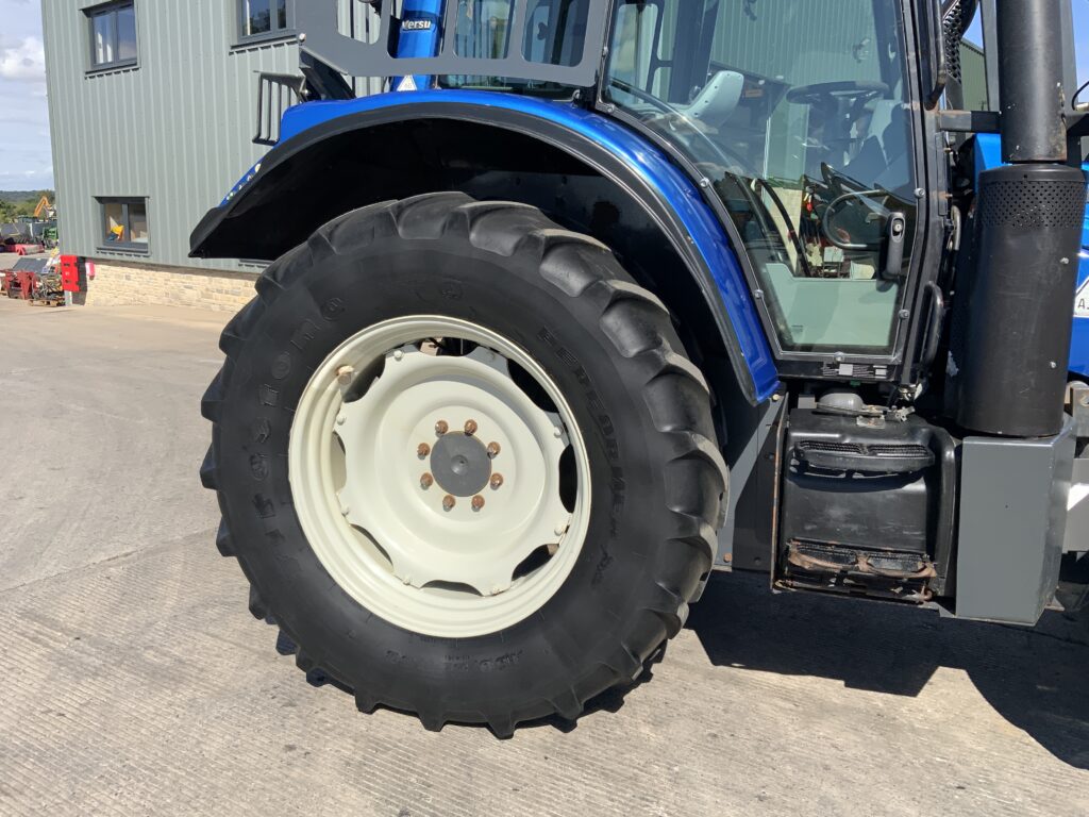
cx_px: 544
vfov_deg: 48.2
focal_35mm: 29
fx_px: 912
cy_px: 408
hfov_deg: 61.7
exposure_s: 1/1730
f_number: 1.8
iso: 16
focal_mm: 3
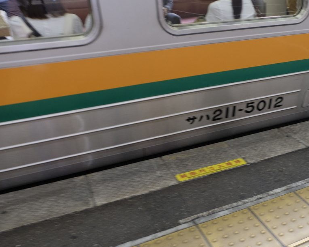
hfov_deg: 47.3
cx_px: 230
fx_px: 338
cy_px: 149
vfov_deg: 40.0
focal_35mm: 37
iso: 800
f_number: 5.6
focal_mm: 16.7
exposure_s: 1/60
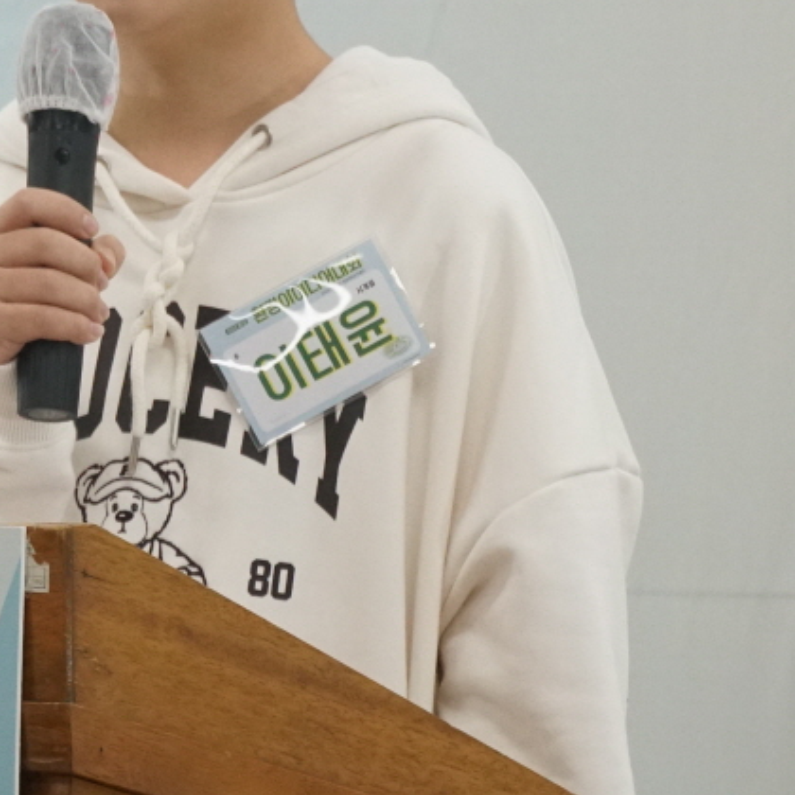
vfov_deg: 5.1
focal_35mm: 342
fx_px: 8874
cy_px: 42
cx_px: -549
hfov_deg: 5.1
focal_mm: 75
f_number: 5.6
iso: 2500
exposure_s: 1/250
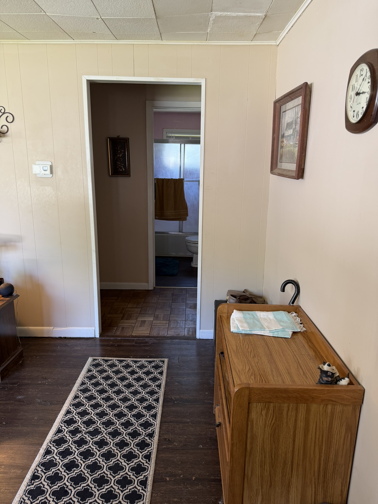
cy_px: 252
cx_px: 189
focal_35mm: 24
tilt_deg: -12.6
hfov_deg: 56.8
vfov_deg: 71.6
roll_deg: -1.5
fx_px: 349
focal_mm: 6.76
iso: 125
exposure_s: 1/60
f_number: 1.78
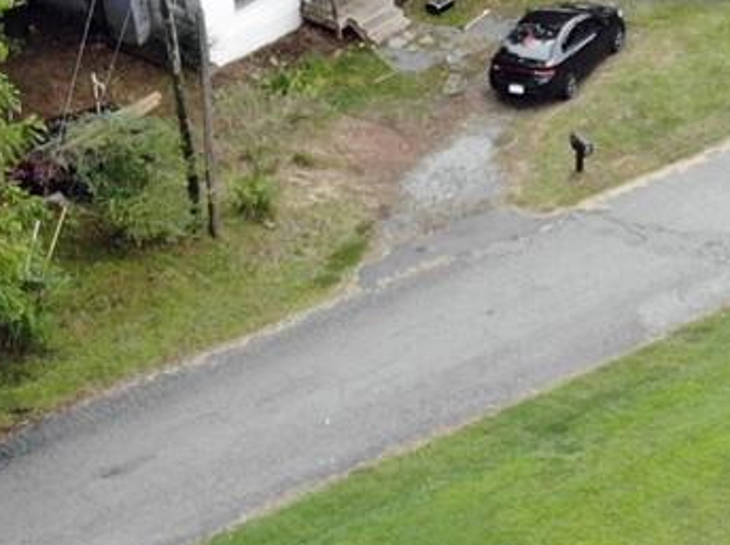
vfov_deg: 10.3
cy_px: 558
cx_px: 959
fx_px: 3011
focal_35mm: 143
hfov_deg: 13.3
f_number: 2.8
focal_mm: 4.5
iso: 103
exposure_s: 1/123
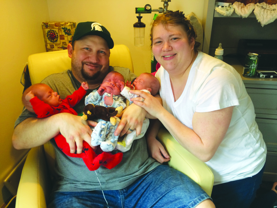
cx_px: 138
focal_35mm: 29
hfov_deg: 61.7
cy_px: 104
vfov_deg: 48.2
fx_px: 232
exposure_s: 1/30
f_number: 2.2
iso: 64
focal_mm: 4.15
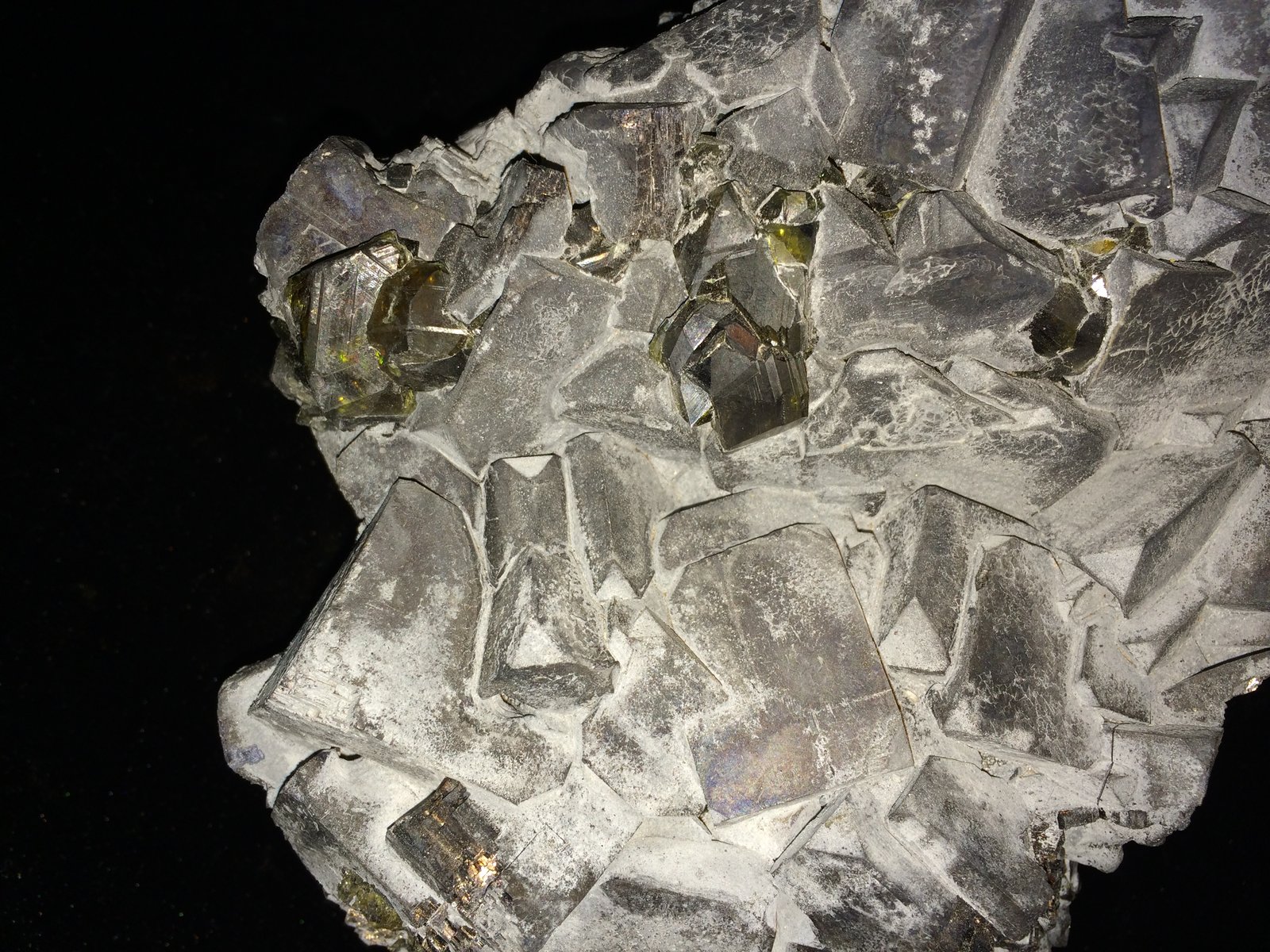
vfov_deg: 46.8
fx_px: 1101
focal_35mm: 30
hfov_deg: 60.0
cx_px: 635
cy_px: 476
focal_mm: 4.12
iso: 32
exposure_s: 1/221
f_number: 2.2
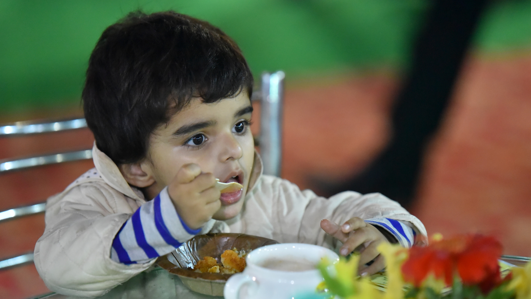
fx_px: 2957
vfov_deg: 5.8
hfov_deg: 10.3
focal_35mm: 210
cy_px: 170
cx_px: 266
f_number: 3.2
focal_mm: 200
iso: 8000
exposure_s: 1/800
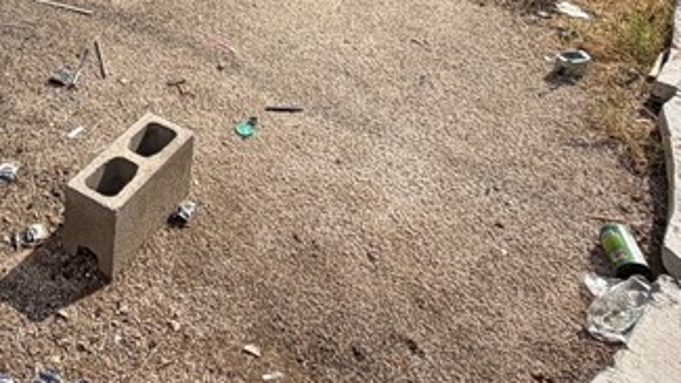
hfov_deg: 38.0
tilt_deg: -13.9
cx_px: -4
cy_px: -203
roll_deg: -1.5
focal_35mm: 48
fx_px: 867
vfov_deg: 20.9
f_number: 2.2
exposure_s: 1/1105
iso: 20
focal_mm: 2.22
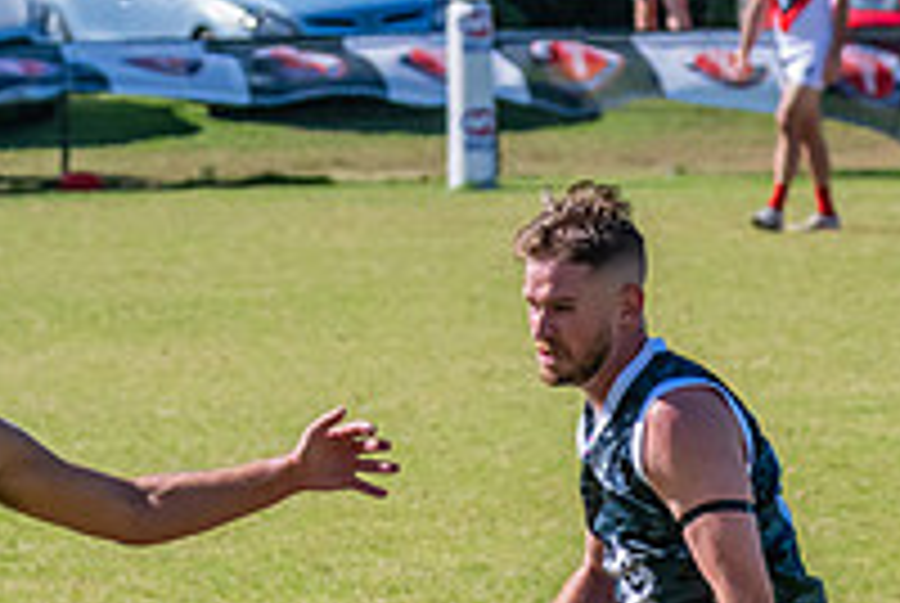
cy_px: 648
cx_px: -169
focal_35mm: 836
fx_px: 20931
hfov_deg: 2.5
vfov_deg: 1.7
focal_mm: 270
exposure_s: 1/1250
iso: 1600
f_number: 14
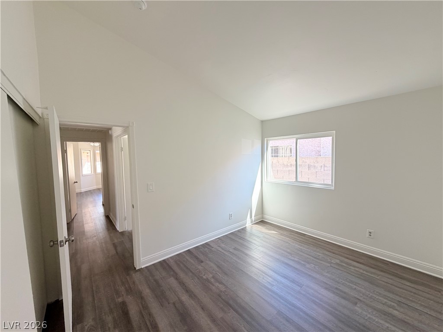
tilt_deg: -3.4
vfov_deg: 85.7
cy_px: 166
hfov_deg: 102.1
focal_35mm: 14
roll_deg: +1.5
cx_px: 222
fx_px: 179
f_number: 2.2
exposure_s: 1/121
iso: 80
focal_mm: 2.22
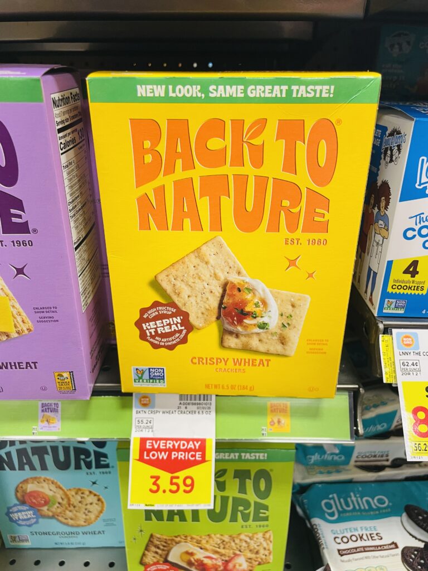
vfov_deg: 67.3
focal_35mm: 26
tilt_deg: -25.3
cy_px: 286
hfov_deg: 53.1
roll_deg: -0.2
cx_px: 214
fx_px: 429
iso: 100
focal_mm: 4.2
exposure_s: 1/60
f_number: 1.6
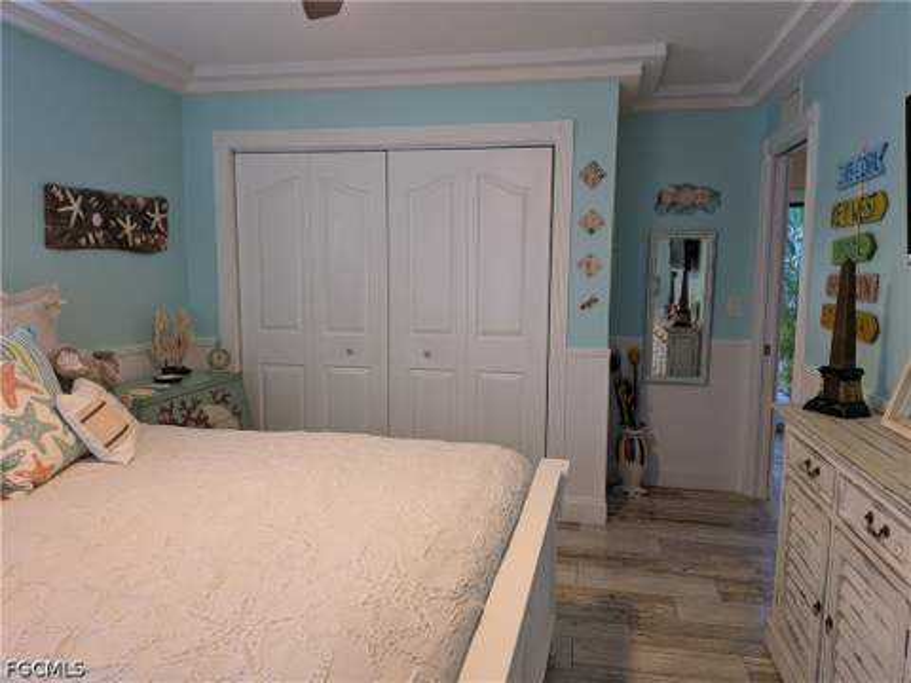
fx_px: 632
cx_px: 456
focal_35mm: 24
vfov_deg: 56.8
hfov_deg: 71.6
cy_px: 342
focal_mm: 4.53
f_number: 1.7
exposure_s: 1/24
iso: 115
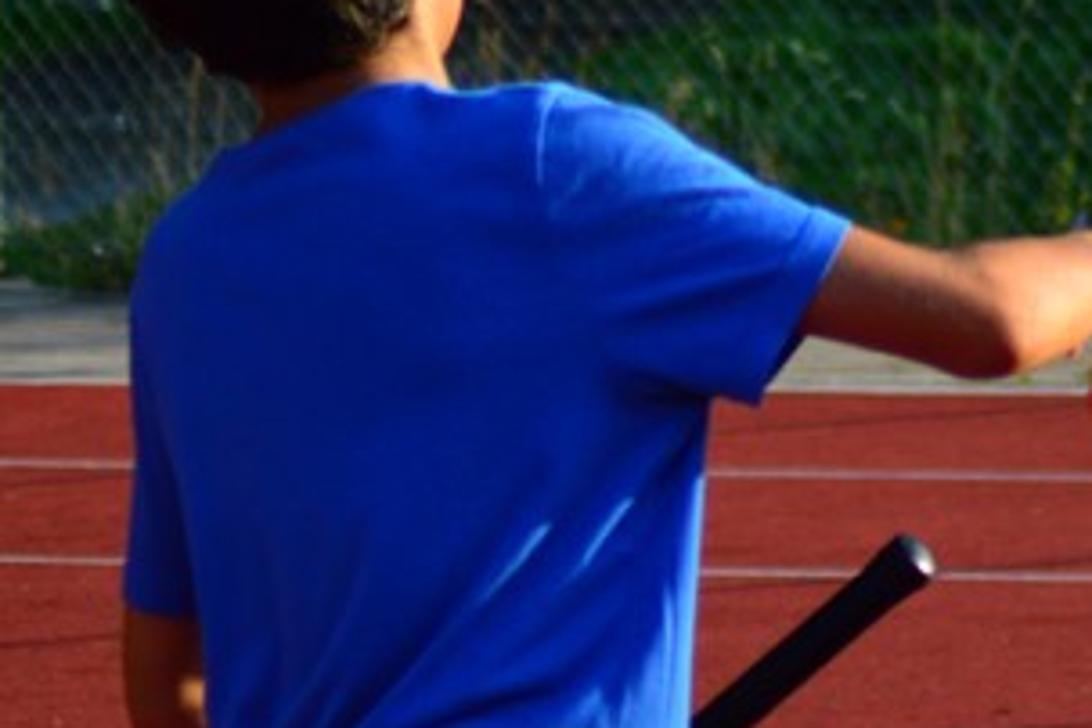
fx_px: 10767
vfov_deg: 3.9
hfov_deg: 5.7
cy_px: -283
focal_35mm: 355
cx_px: 1759
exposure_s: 1/640
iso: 200
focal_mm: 70
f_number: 4
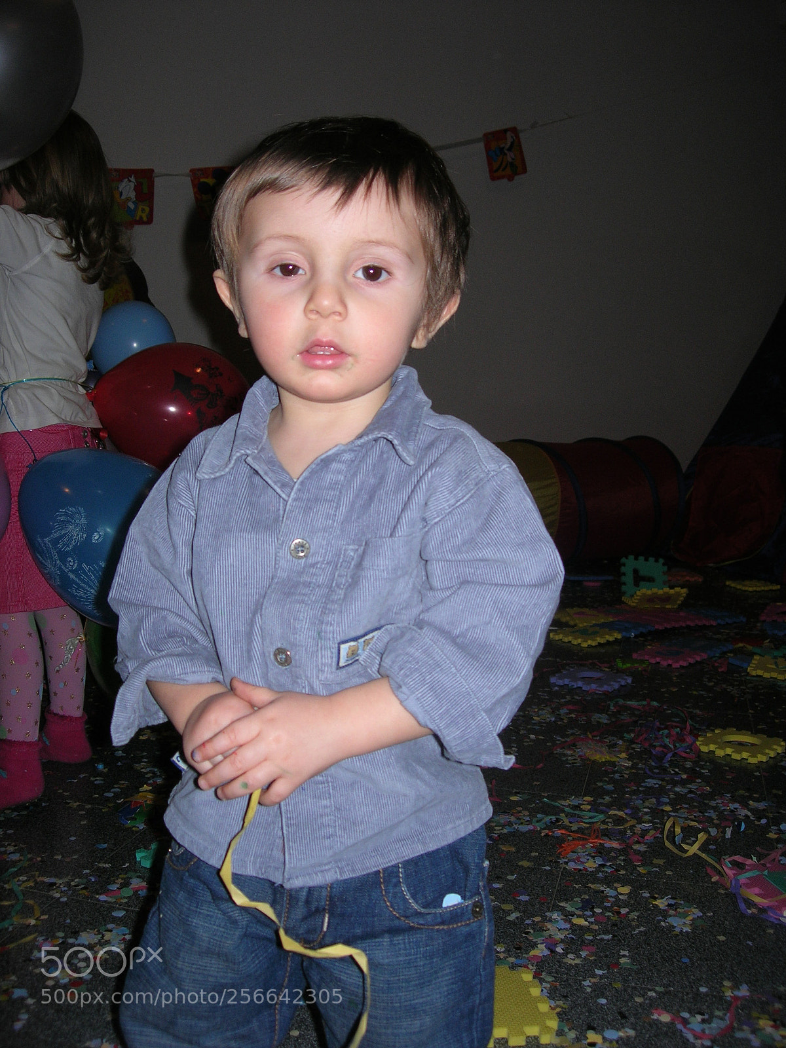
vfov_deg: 49.0
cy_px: 524
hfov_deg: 37.7
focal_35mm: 38
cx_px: 393
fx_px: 1150
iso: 64
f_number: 2.8
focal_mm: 7.8
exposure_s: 1/60.1
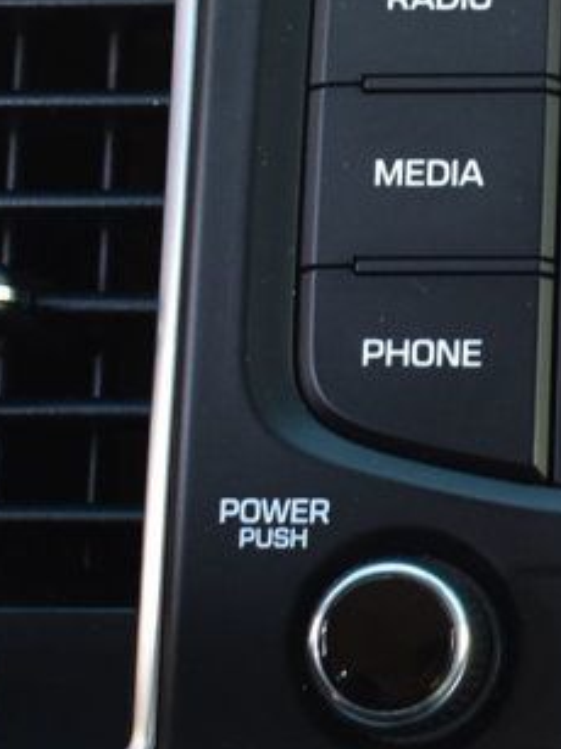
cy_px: 217
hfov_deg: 9.2
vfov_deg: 12.8
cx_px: 983
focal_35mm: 154
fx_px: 3330
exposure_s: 1/15
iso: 400
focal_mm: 32
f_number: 6.3
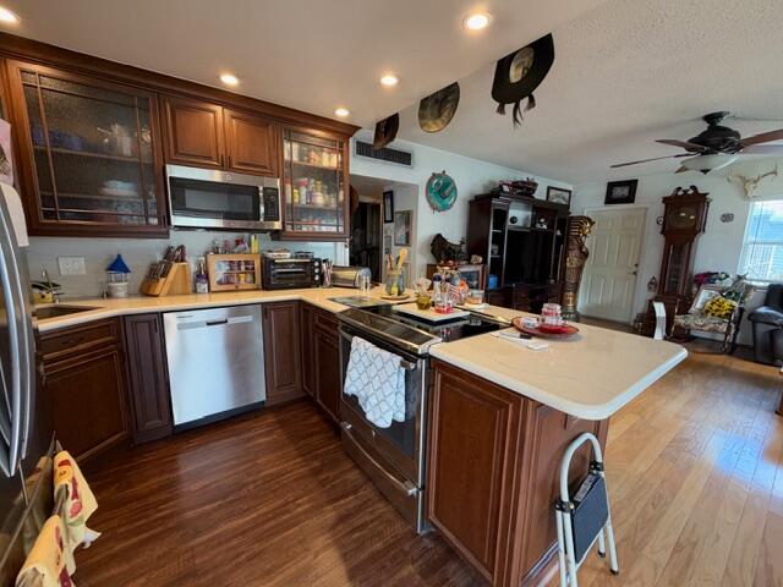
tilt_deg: -9.4
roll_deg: -1.5
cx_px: 392
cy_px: 294
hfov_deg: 102.1
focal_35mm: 14
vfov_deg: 85.7
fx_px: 317
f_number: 2.2
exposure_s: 1/60
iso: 400
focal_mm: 2.22
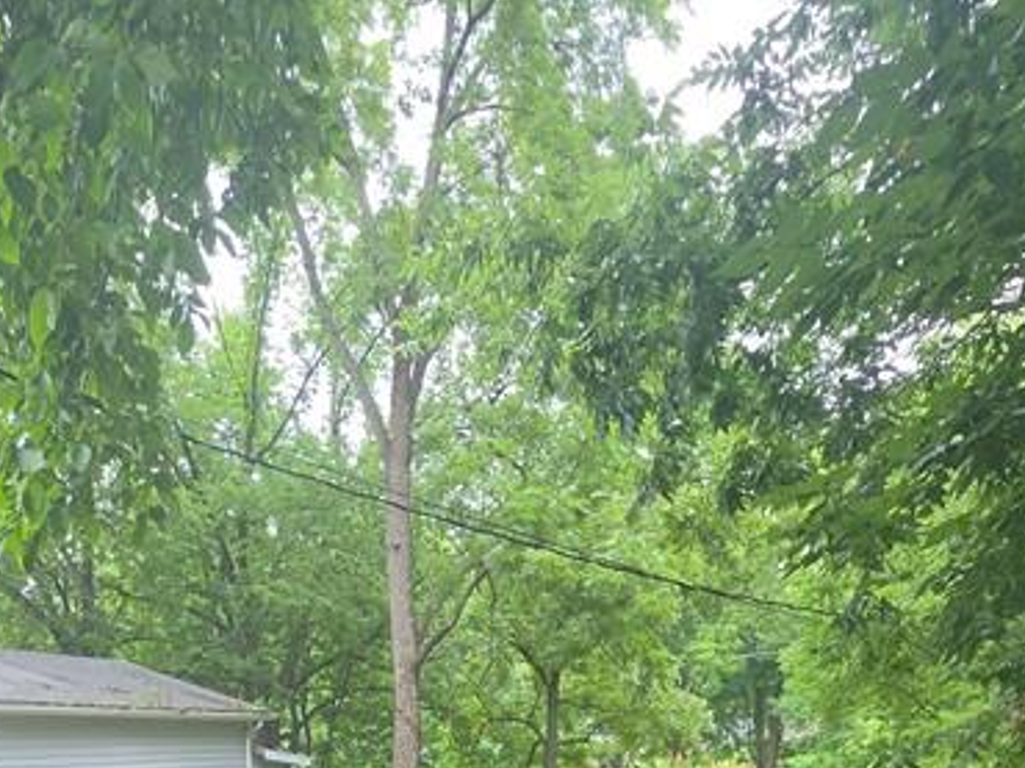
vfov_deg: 31.5
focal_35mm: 36
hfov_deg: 51.0
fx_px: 1065
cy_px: 973
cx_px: 402
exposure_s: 1/120
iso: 32
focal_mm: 2.2
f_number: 1.9
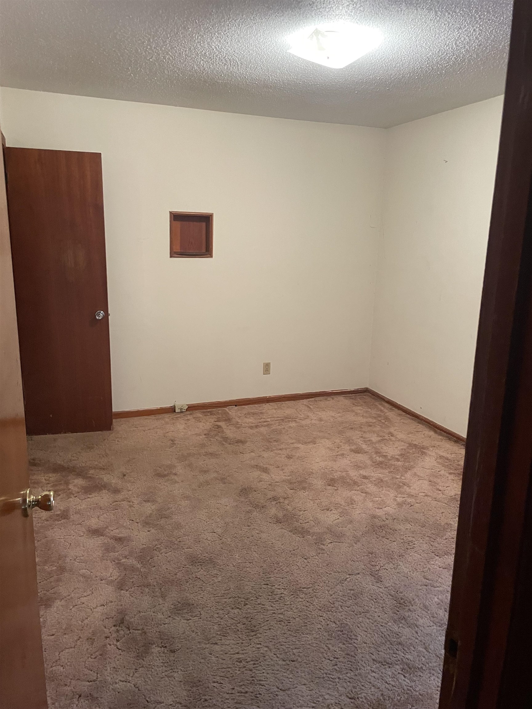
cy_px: 354
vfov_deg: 67.3
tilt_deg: -12.5
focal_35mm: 26
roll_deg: -0.7
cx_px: 266
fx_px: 533
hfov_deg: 53.1
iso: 400
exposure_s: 1/60
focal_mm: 4.2
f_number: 1.6
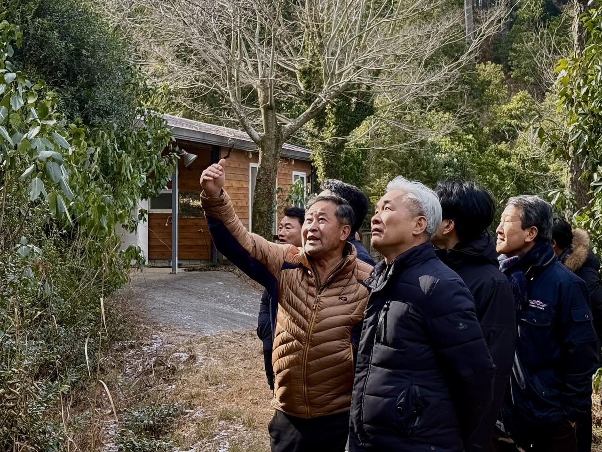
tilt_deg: +0.4
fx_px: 835
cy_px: 226
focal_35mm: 48
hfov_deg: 39.7
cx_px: 301
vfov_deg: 30.3
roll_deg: -0.1
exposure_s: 1/687
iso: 80
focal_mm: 6.76
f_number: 1.78
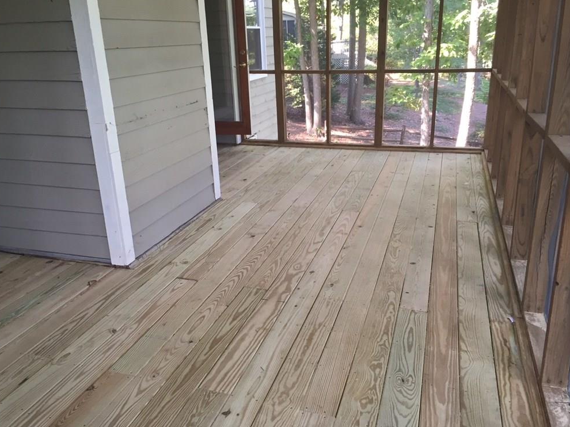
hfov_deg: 60.0
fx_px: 494
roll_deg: +3.4
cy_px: 217
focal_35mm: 30
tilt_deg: -18.9
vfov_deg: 46.8
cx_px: 278
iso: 32
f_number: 2.2
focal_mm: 4.15
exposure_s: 1/30
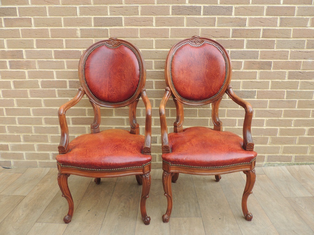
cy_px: 118
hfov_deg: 71.6
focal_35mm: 24
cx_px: 157
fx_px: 218
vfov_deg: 56.8
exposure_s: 1/125
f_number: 3
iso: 100
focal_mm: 4.3
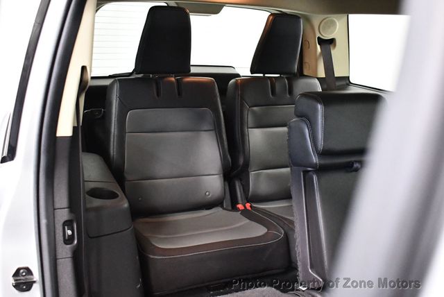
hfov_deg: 53.1
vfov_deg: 36.9
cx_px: 222
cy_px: 148
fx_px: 444
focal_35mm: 36
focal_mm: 18
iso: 5600
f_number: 3.5
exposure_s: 1/60
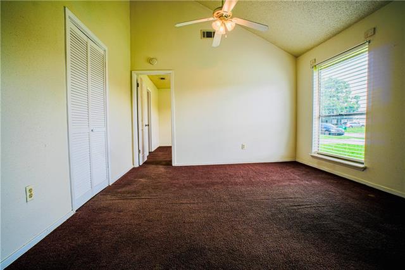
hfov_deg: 95.0
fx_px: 186
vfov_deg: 72.0
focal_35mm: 16
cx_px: 202
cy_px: 135
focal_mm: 11
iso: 100
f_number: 16
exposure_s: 1/15
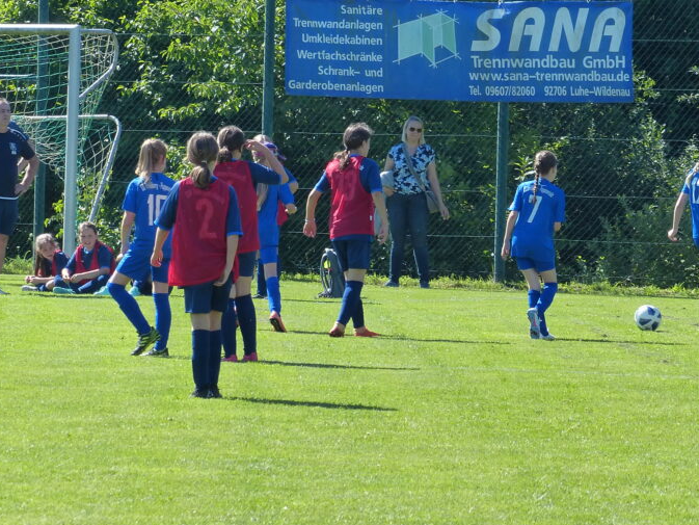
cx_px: 542
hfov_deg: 6.5
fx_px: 6120
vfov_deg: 4.9
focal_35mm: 303
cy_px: 152
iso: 160
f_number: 4
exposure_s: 1/500
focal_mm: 30.6
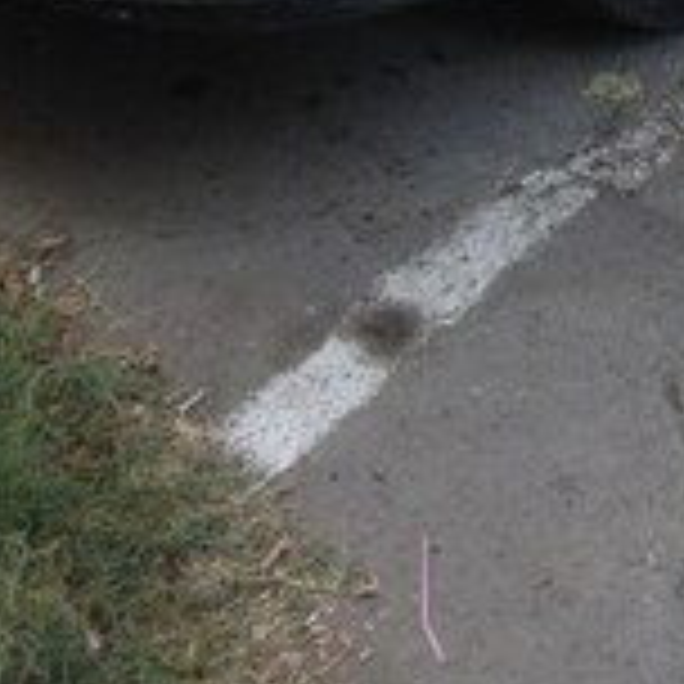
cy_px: -342
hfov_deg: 17.8
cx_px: 711
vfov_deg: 16.6
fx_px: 2124
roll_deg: +4.6
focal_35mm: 95
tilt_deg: -20.2
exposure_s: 1/120
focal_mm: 4.12
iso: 50
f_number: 2.4
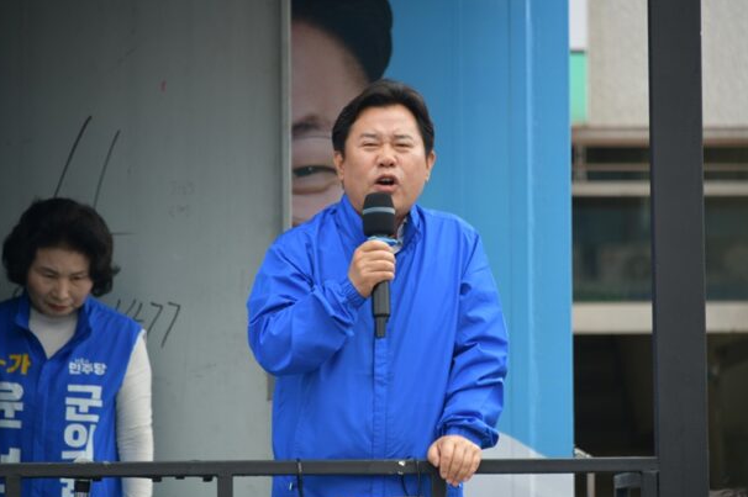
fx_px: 5481
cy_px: 240
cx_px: 384
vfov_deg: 5.2
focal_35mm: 264
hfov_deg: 7.8
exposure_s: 1/200
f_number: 5.6
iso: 160
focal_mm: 250
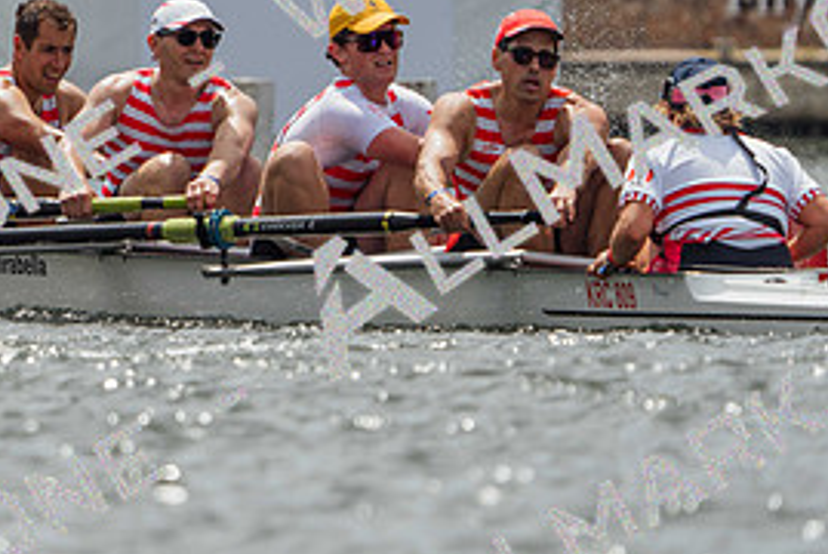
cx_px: 49
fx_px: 21873
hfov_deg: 2.2
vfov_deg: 1.5
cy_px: 91
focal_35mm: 950
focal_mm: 441
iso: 320
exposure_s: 1/1600
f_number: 6.3
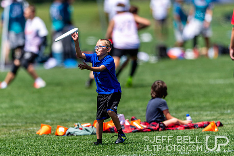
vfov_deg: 2.0
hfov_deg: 3.0
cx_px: 111
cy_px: 75
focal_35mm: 679
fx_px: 4414
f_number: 2.8
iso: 140
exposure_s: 1/2500
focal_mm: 400
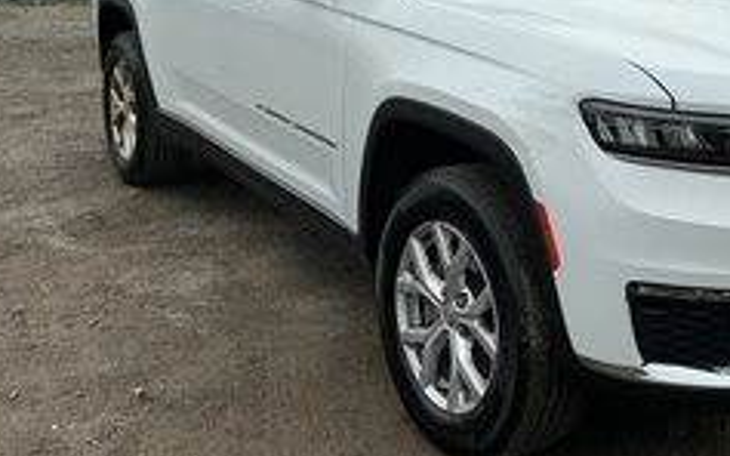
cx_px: 570
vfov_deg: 25.5
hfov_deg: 39.0
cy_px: 105
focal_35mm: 50
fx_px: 995
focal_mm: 3
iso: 25
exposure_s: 1/642
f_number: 1.8
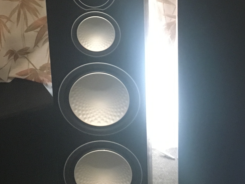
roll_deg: -0.5
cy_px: -13
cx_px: 165
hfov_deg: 21.4
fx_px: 644
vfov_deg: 15.8
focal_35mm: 91
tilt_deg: -20.5
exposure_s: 1/17
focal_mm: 4.15
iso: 250
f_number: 2.2
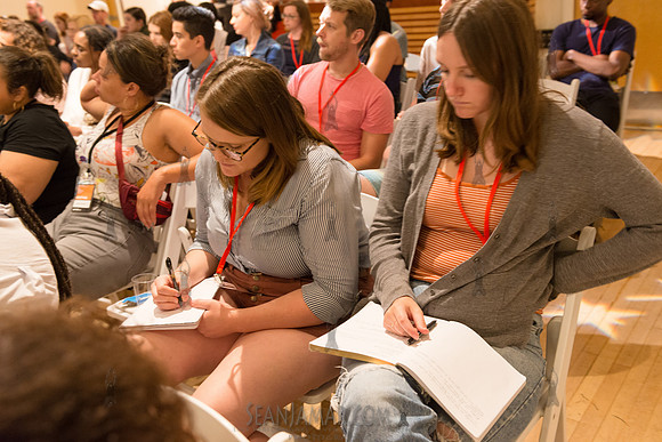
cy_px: 221
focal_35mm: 35
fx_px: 644
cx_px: 331
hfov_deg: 54.4
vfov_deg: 37.9
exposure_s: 1/40
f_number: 4
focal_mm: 35
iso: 2500
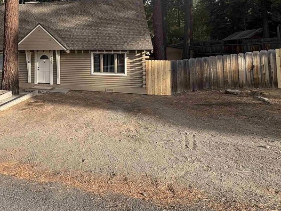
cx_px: 55
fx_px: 195
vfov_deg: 53.3
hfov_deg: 64.9
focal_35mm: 24
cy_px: 44
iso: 40
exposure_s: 1/495
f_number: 2.2
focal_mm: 2.22
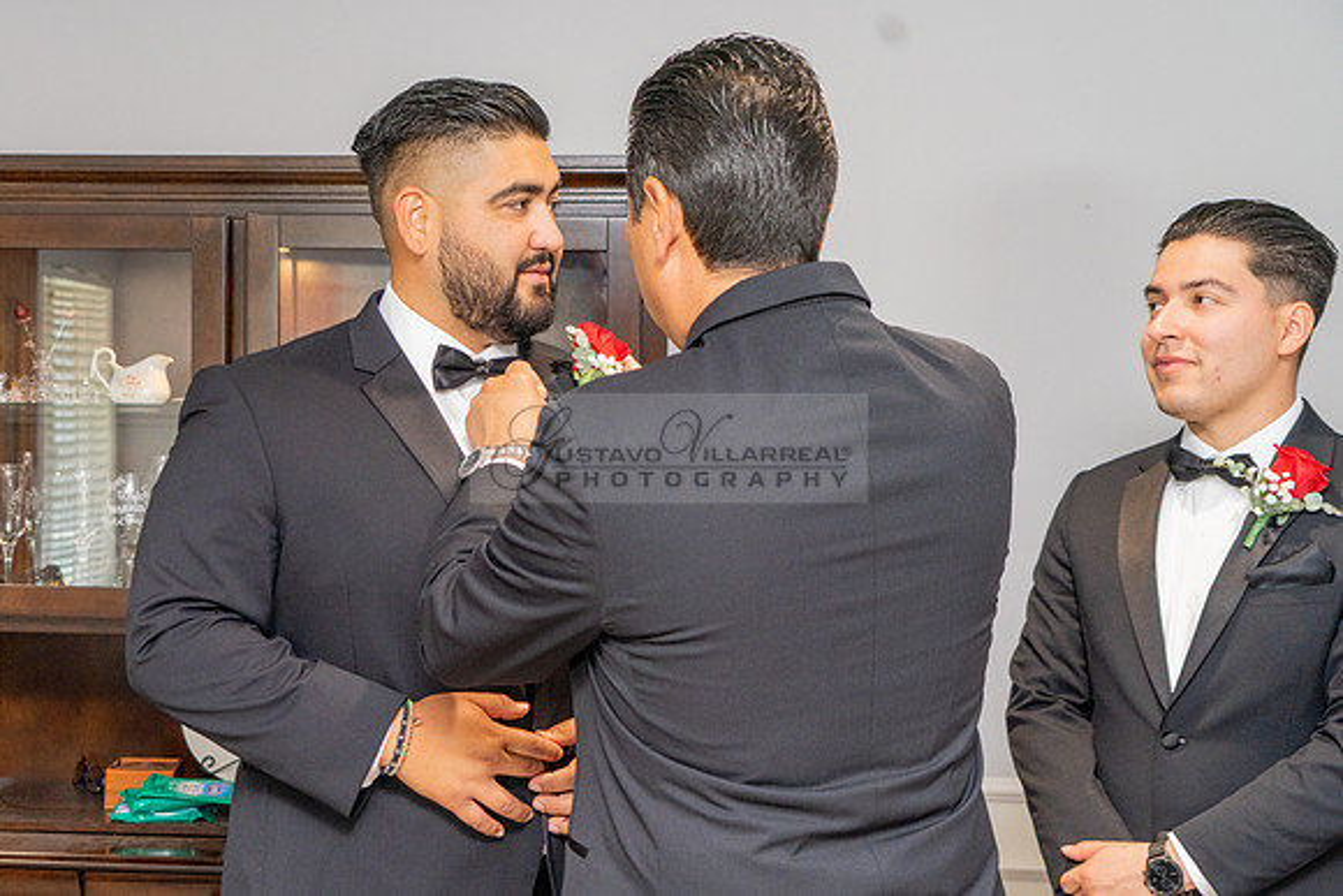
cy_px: 562
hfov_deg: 38.3
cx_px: 501
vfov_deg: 26.2
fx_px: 1918
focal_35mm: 51
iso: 640
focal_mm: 41
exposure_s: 1/160
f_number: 4.5
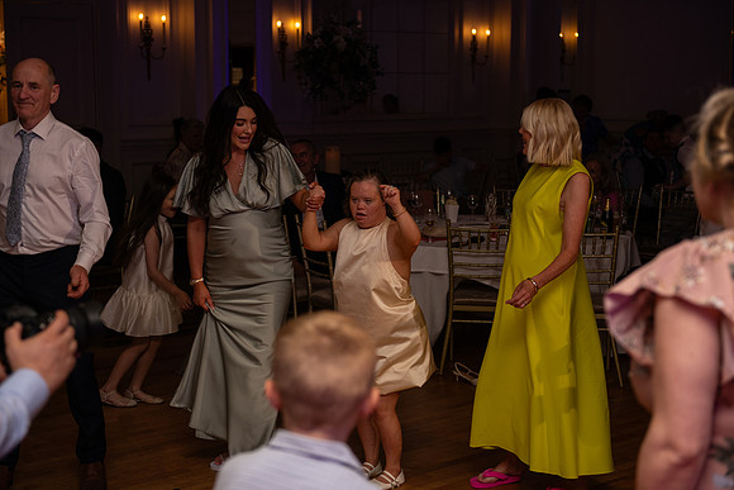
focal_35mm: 60
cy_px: 245
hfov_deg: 33.4
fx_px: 1224
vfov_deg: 22.6
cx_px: 367
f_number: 3.5
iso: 500
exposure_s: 1/160
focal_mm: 60
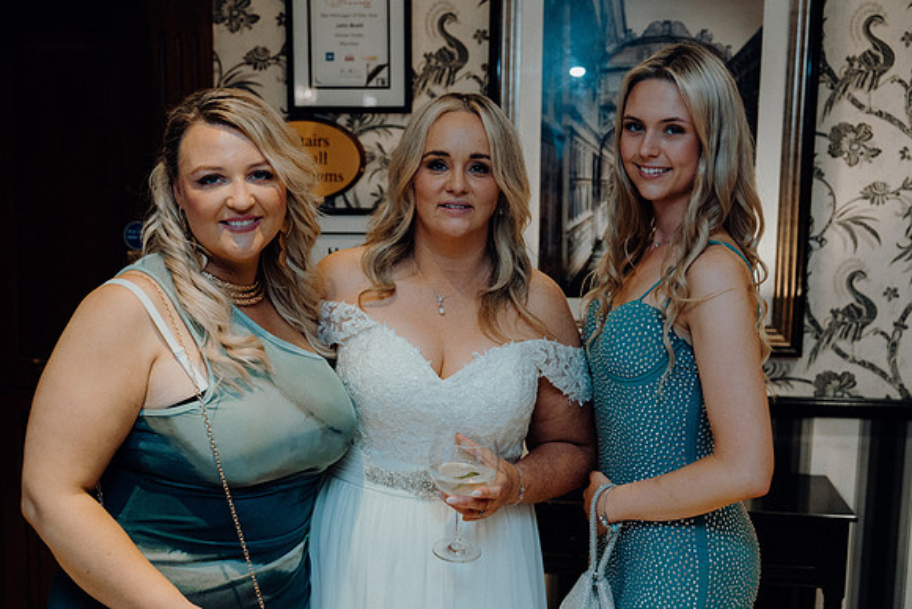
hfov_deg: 43.6
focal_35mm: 45
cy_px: 304
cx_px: 456
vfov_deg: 29.9
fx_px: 1140
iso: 2500
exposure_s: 1/160
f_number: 3.5
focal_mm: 45
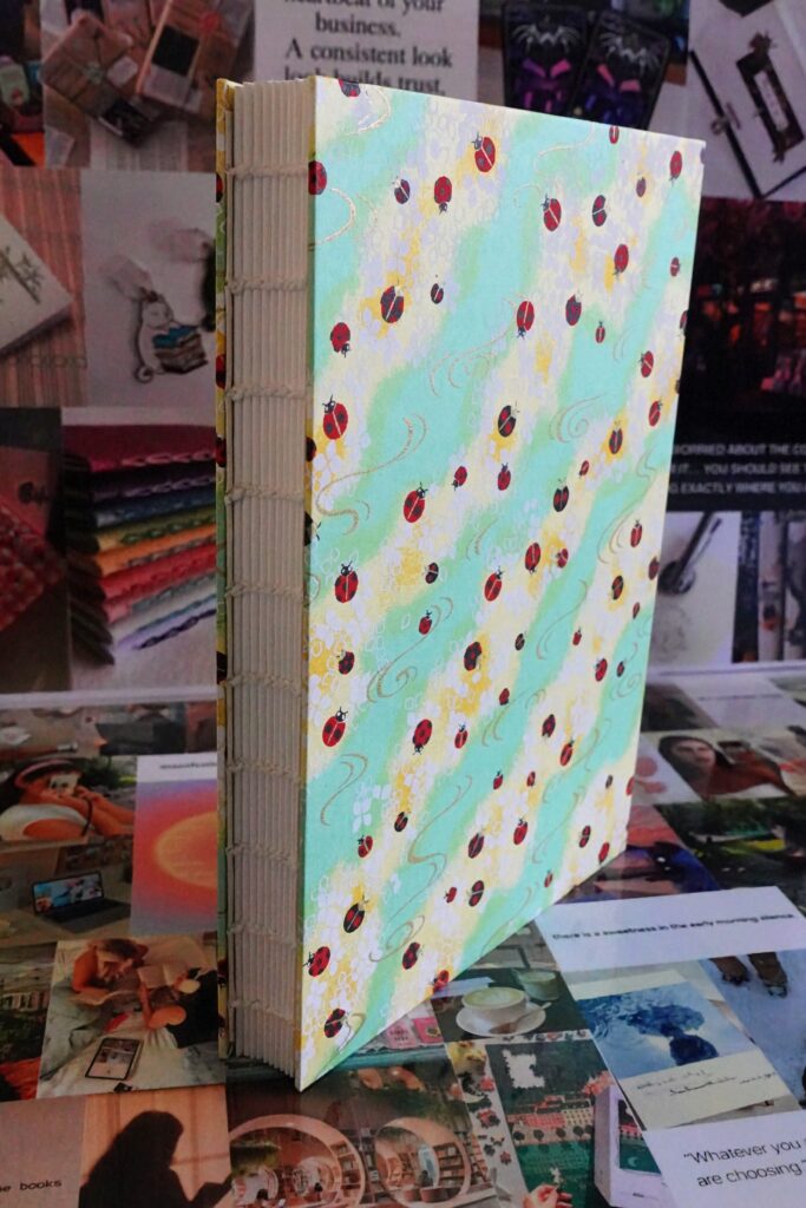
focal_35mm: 32
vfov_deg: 58.7
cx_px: 403
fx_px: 1074
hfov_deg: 41.1
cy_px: 604
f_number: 5.6
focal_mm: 12.52
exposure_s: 1/200
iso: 3200
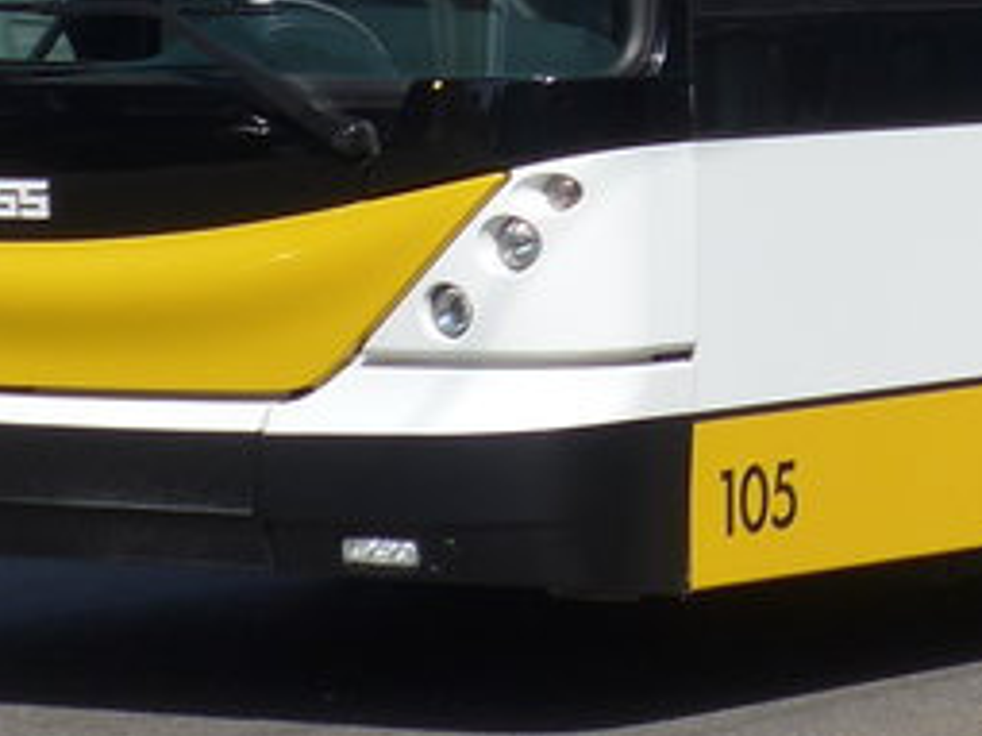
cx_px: 1533
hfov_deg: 8.4
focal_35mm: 231
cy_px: -524
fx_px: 6550
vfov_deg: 6.3
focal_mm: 10.1
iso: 80
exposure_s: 1/1600
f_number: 3.2
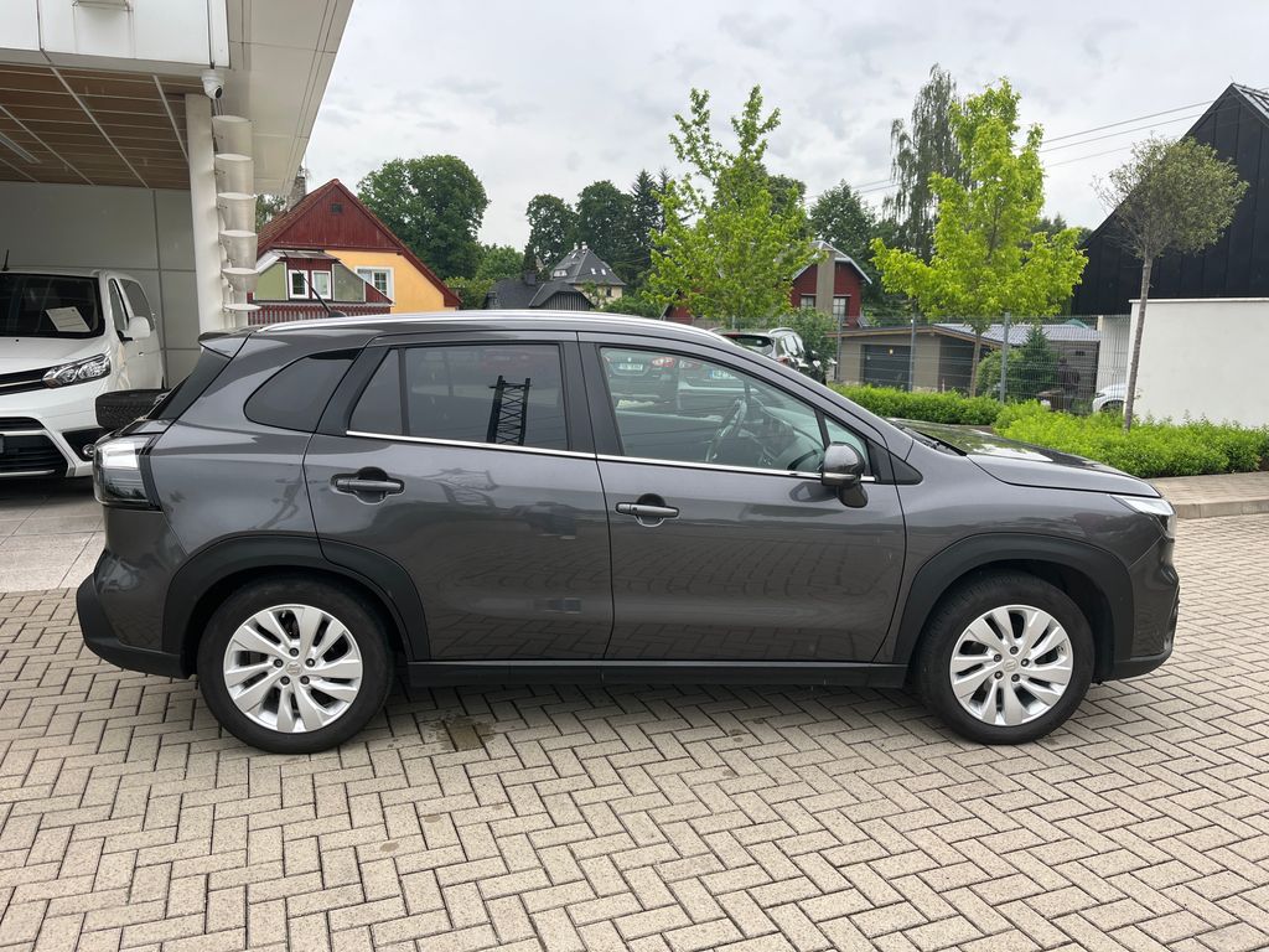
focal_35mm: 26
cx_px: 634
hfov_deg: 67.3
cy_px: 476
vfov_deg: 53.1
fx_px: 953
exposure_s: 1/583
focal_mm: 5.1
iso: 50
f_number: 1.6
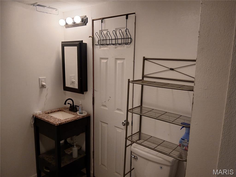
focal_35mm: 26
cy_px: 88
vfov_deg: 53.1
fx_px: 177
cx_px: 118
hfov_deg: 67.3
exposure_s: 1/60
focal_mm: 3.98
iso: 100
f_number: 1.8
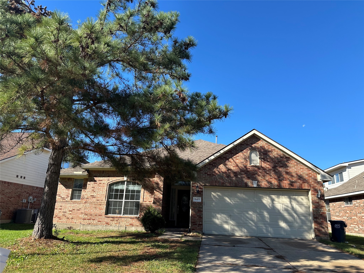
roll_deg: -2.9
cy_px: 136
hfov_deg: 71.6
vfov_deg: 56.8
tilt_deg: +16.1
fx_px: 252
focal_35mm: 24
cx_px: 182
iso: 80
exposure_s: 1/2252
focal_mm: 6.86
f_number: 1.78
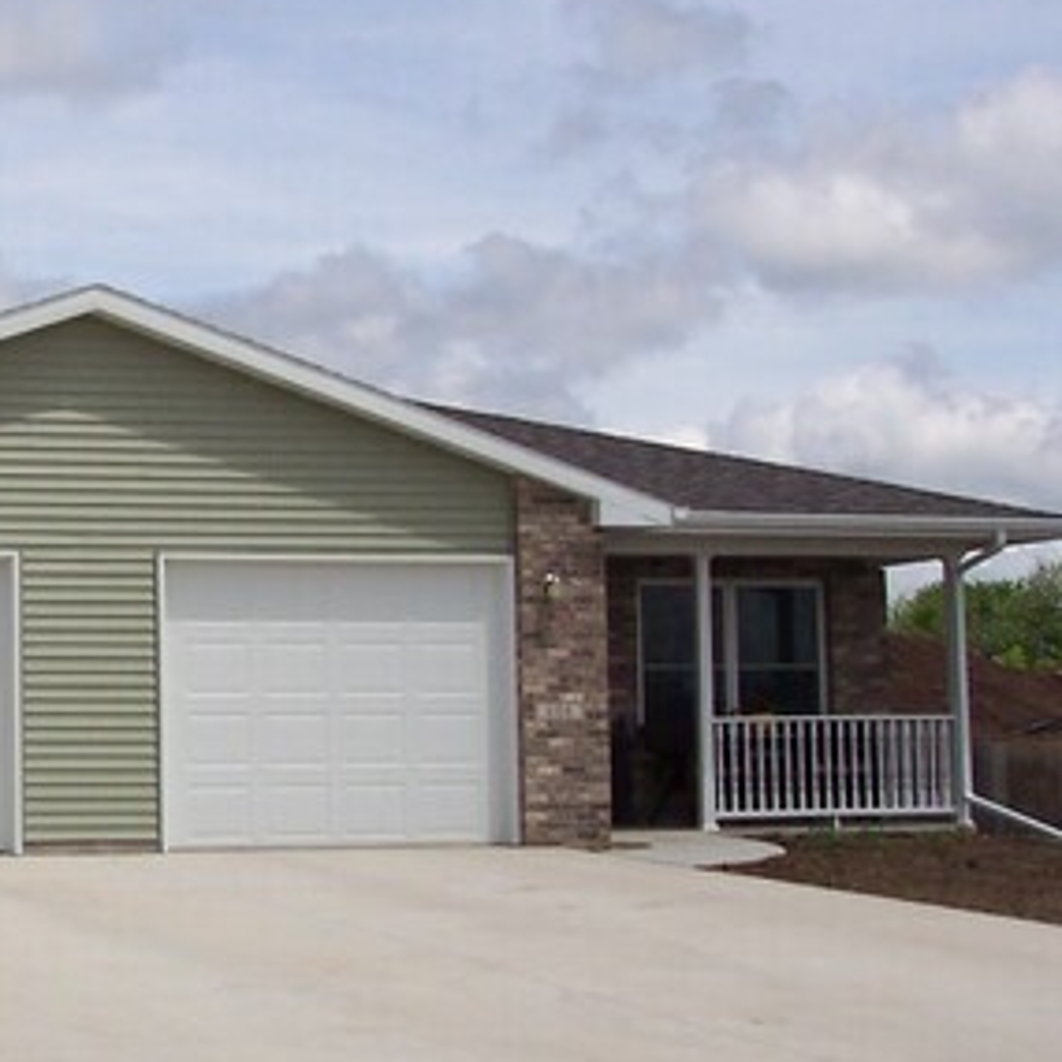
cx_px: -45
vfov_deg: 20.4
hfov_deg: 19.7
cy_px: 458
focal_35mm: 85
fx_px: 2950
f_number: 4.8
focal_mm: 8
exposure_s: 1/1000
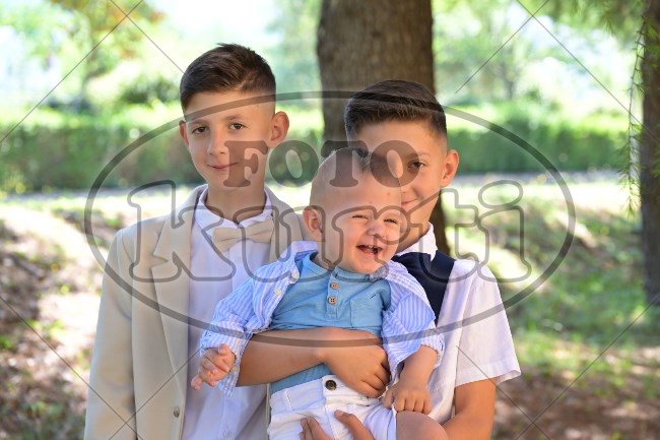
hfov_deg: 18.6
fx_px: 2016
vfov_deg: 12.4
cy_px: 220
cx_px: 330
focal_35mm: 110
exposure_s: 1/160
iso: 640
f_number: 6.3
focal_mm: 110
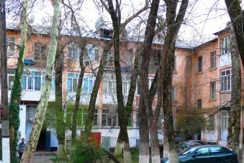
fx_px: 380
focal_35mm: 56
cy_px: 123
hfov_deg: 35.3
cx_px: 162
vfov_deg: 23.9
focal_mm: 7.5
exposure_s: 1/80
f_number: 2.3
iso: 80
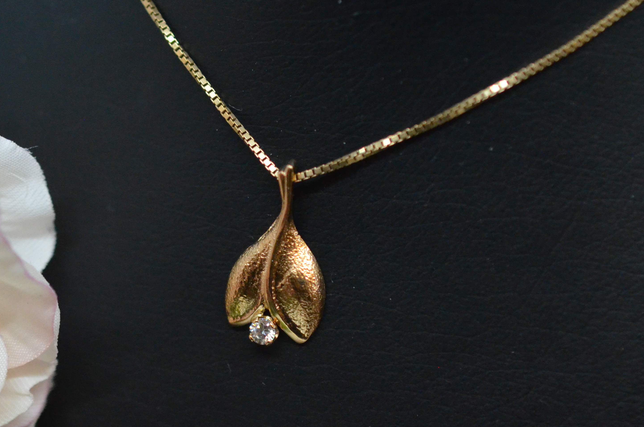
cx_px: 289
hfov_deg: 20.1
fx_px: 1821
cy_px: 255
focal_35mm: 102
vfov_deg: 13.4
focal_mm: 40
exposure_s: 1/4000
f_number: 3.2
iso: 3200
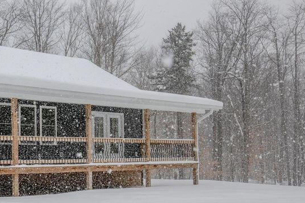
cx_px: 42
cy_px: 148
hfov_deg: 33.6
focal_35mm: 57
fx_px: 483
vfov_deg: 23.6
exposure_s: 1/400
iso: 1250
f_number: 16
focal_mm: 30
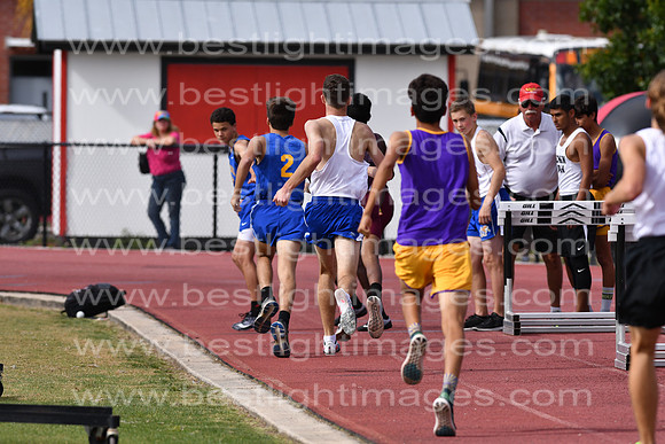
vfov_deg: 3.1
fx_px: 8314
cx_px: 332
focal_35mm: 450
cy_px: 222
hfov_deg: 4.6
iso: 400
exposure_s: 1/2500
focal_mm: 300
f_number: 5.6
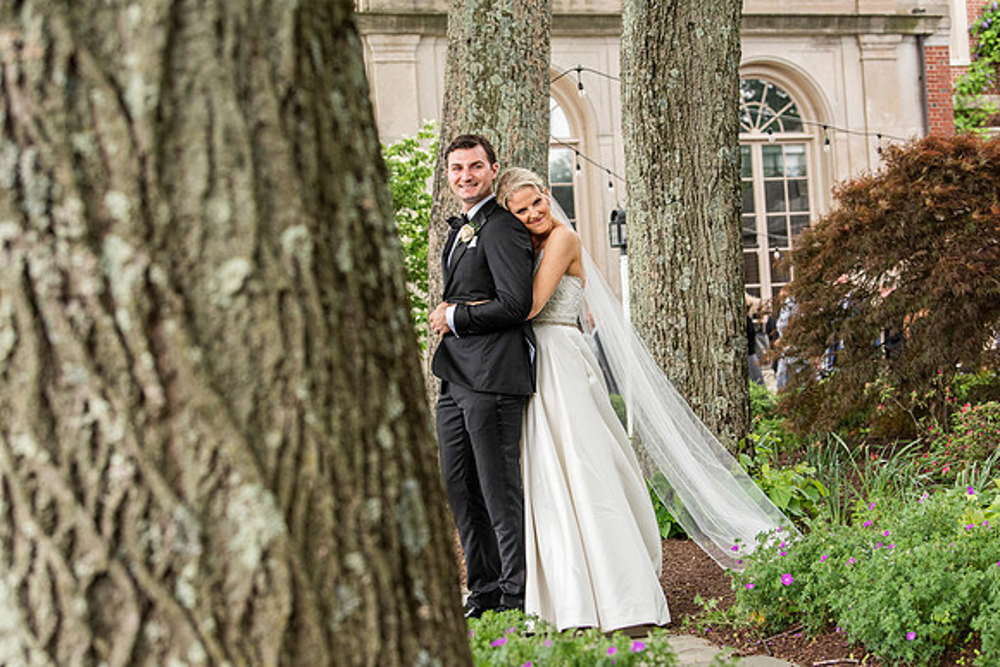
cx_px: 500
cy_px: 334
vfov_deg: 19.5
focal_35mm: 70
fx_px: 1945
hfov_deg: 28.8
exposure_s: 1/400
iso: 1000
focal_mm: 70
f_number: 4.5
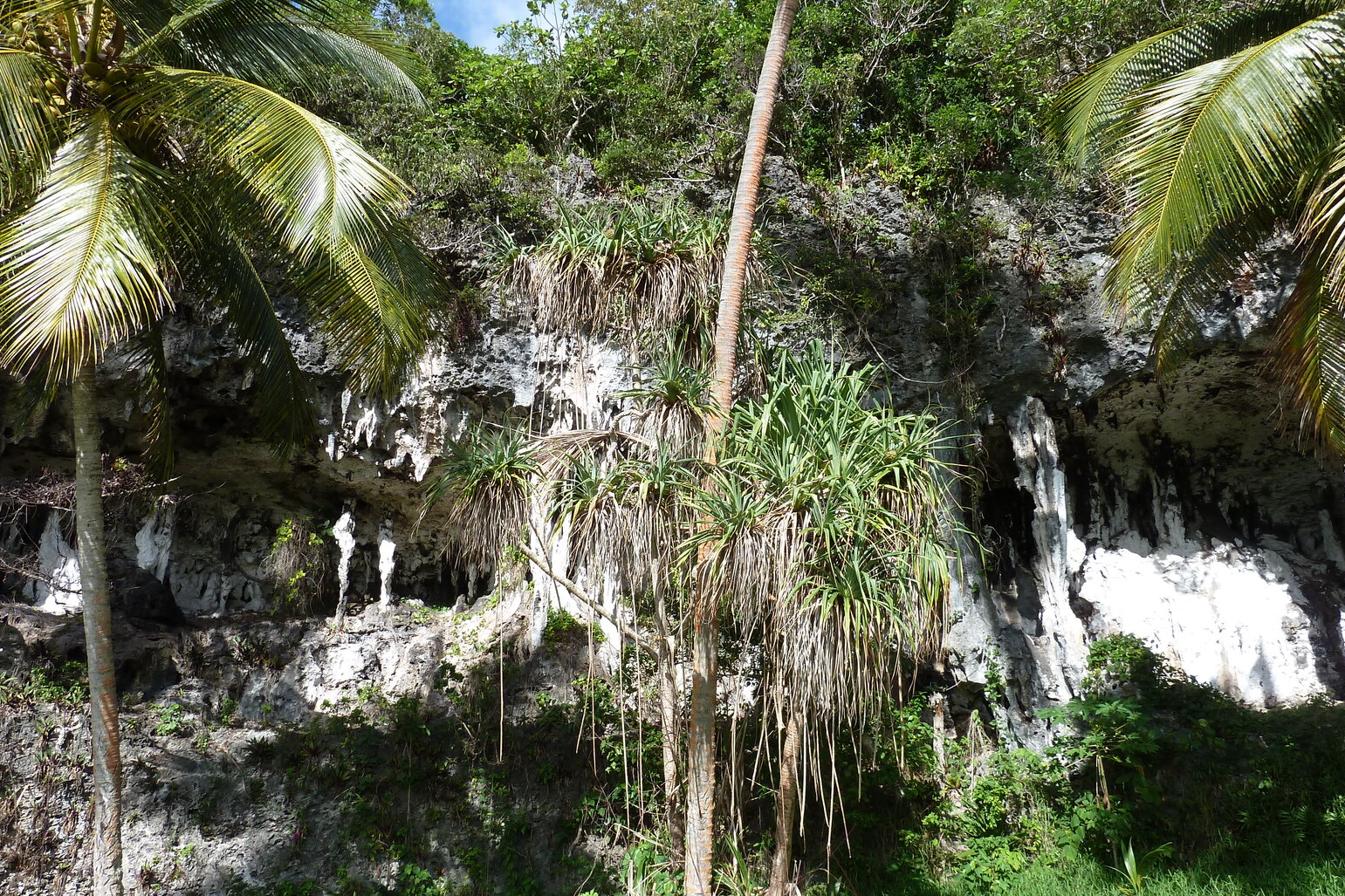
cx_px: 648
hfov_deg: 67.4
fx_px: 1009
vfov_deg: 47.9
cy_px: 463
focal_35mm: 27
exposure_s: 1/320
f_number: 4
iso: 80
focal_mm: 4.1
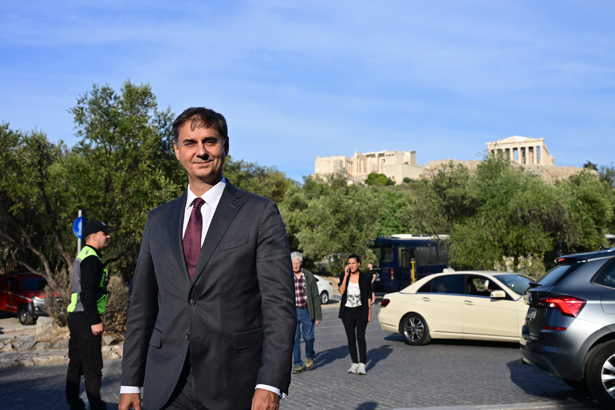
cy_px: 205
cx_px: 308
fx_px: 666
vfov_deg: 34.2
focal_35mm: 39
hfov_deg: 49.6
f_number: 6.3
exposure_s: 1/500
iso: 125
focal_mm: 39
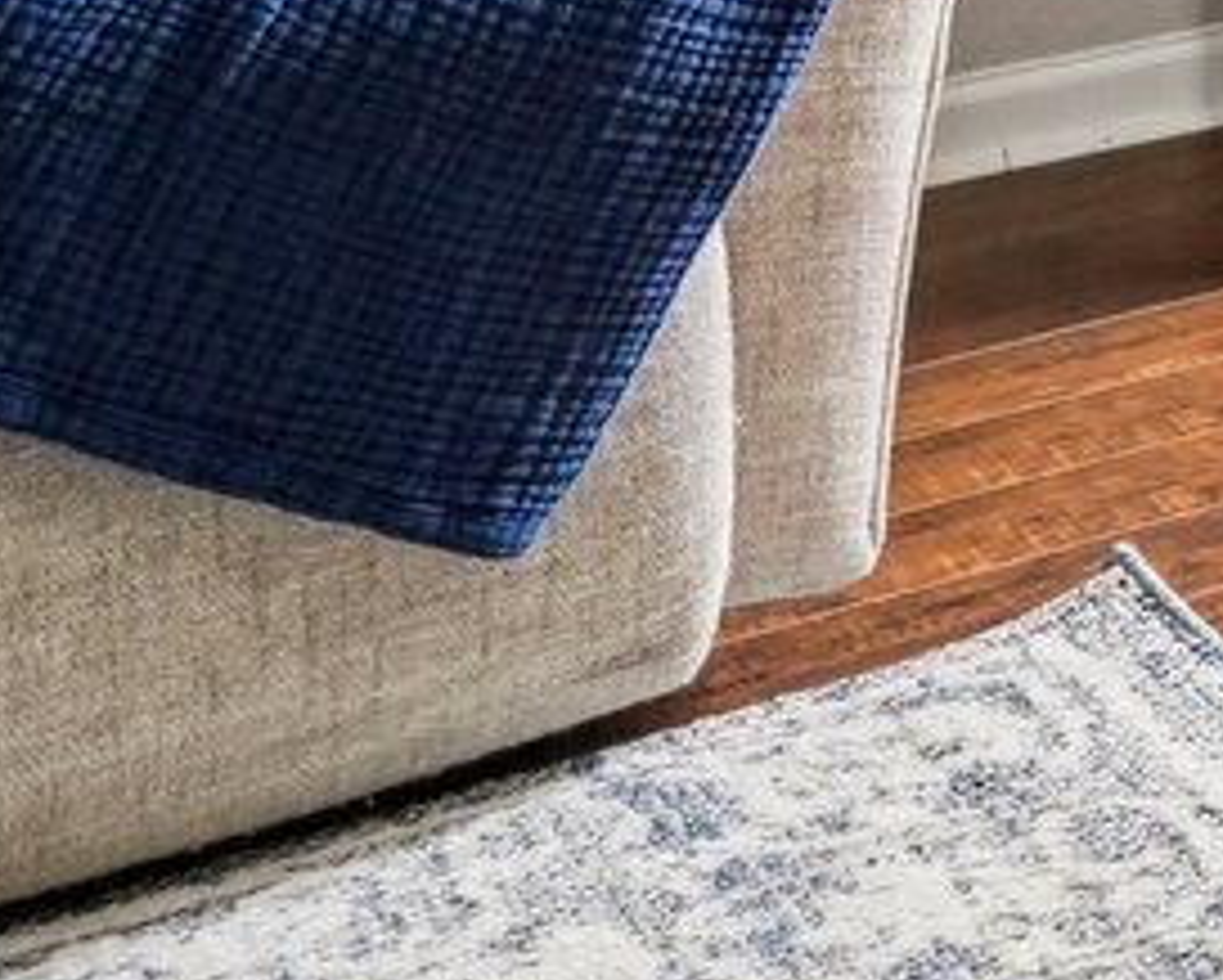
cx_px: 4285
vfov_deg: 11.6
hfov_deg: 9.5
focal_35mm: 113
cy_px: -1243
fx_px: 4093
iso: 250
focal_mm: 16
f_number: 8
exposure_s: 1/30
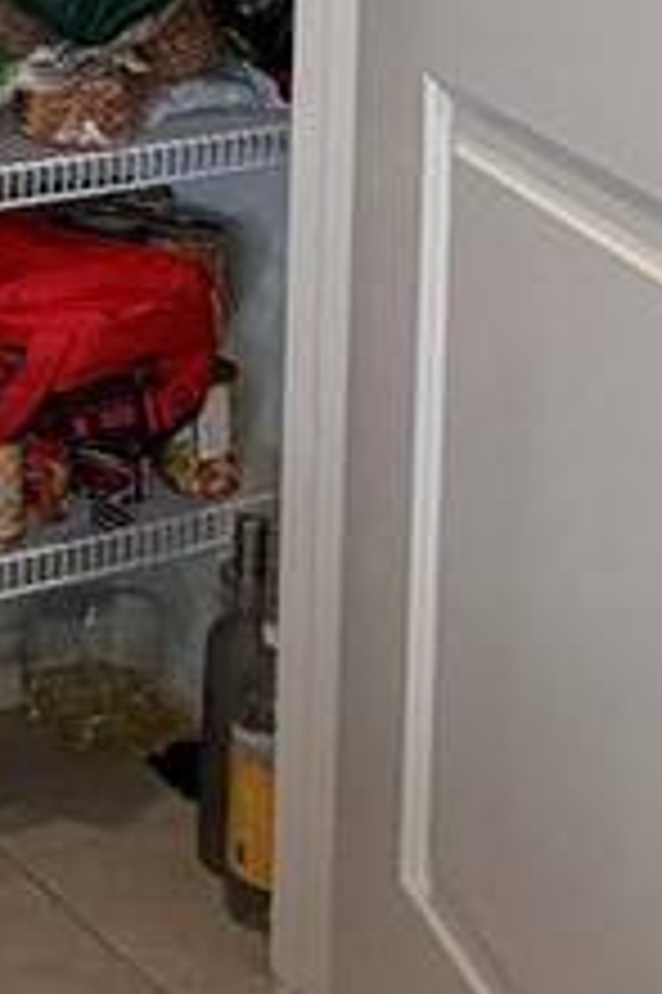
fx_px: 2182
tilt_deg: -3.3
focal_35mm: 79
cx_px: -585
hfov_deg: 14.7
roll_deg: +1.2
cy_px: -283
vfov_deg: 23.0
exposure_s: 1/120
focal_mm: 2.22
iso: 250
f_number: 2.2
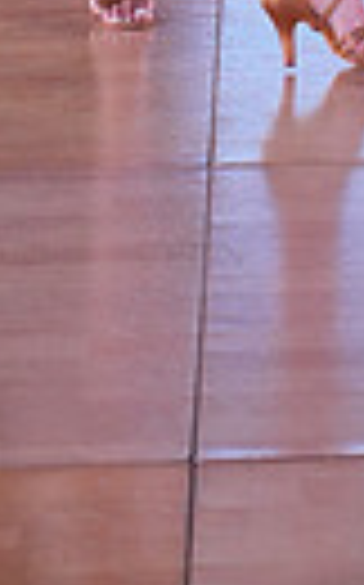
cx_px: 609
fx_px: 3627
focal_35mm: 228
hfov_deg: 5.7
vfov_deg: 8.6
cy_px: -702
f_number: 4
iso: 2000
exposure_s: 1/400
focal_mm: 50
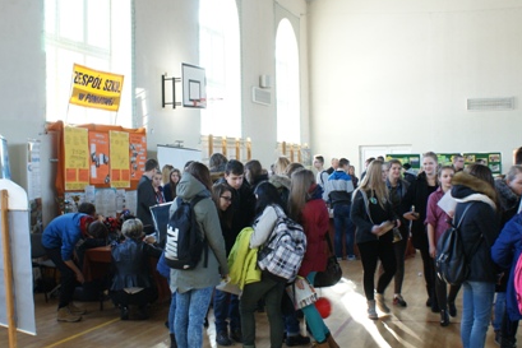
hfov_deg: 41.9
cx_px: 259
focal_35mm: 47
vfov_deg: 28.7
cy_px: 180
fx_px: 682
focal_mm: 20
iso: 400
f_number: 5.6
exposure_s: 1/25
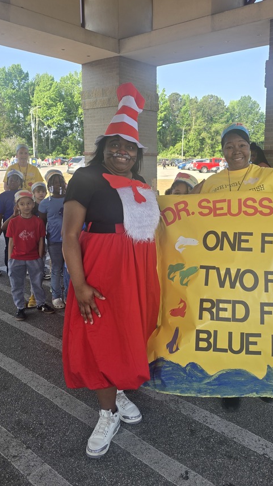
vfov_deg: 64.1
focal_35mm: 30
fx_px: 386
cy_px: 213
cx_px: 168
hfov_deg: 38.7
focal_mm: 6.3
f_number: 1.7
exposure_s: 1/239
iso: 12
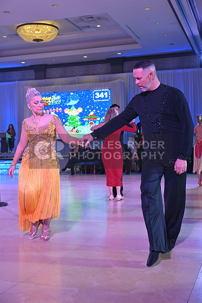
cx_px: 101
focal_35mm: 50
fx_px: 421
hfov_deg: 27.0
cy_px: 152
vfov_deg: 39.6
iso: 2200
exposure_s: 1/320
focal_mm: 50
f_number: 5
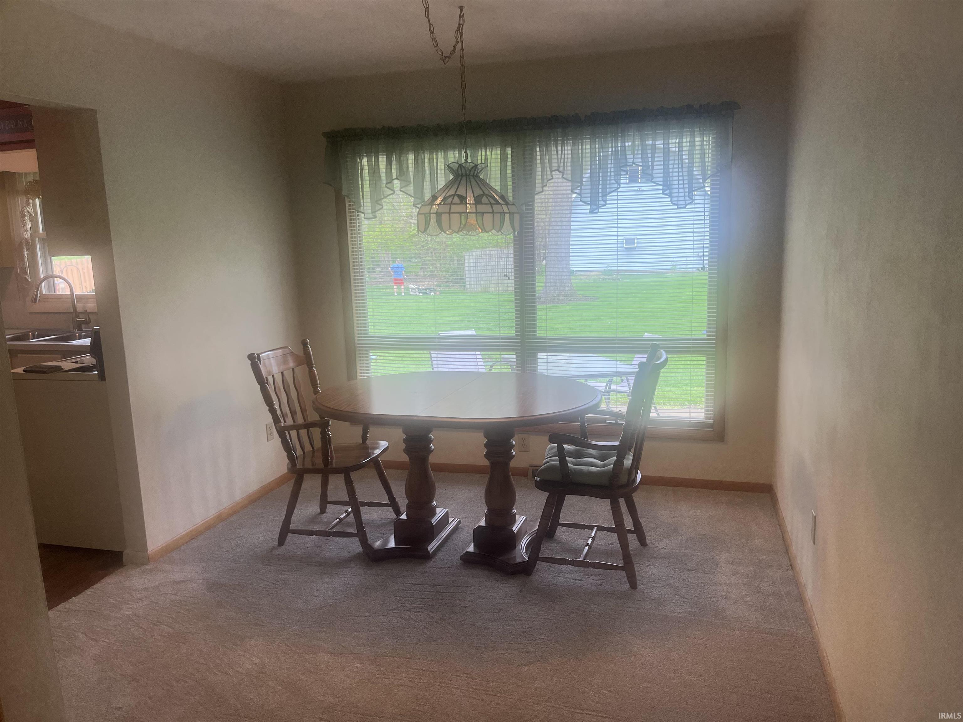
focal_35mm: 26
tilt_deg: -8.9
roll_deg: +2.9
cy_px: 361
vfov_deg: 53.1
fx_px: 723
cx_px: 482
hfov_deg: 67.3
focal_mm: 5.1
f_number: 1.6
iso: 64
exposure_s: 1/120
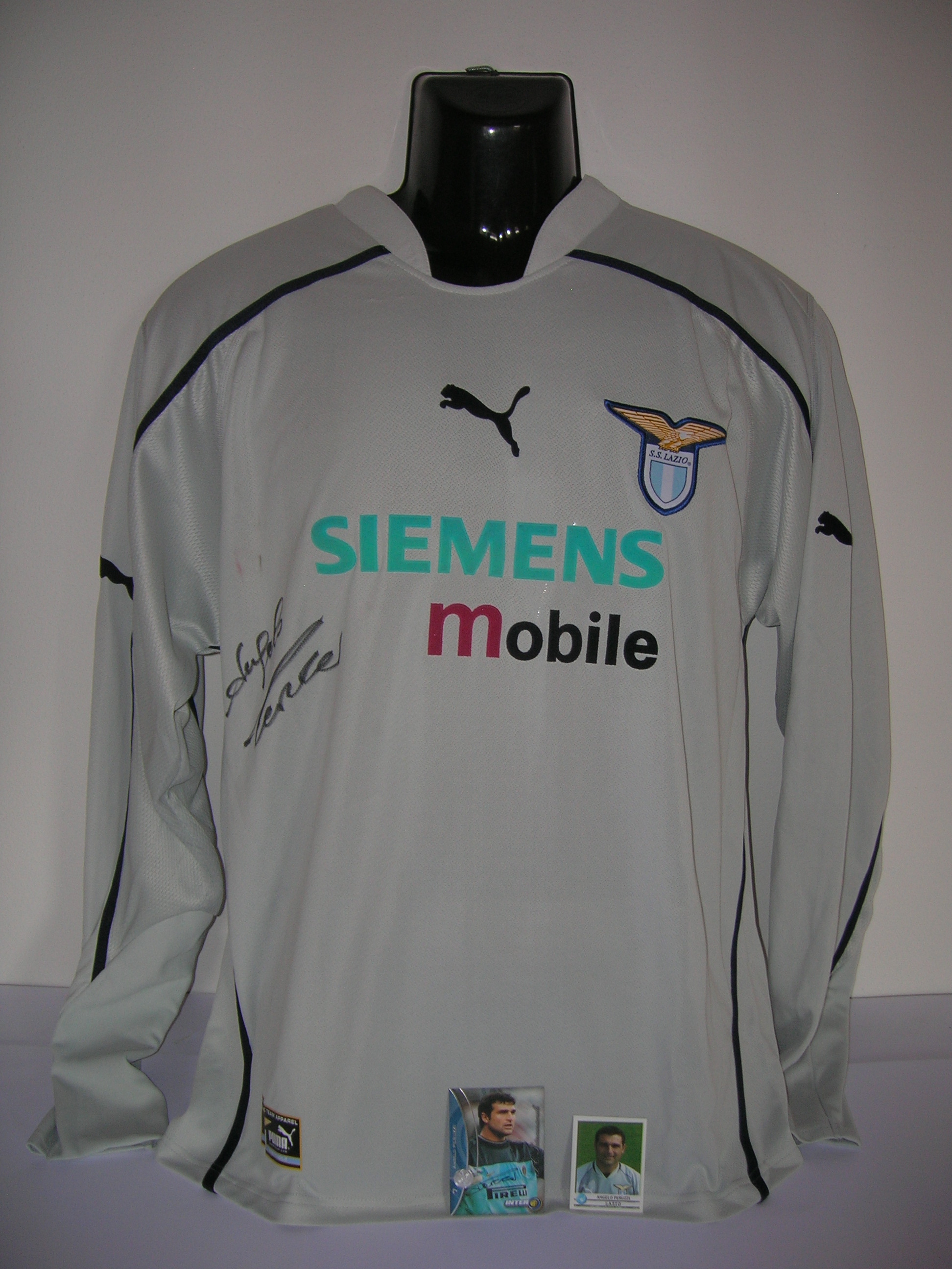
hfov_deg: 41.8
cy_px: 634
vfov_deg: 54.0
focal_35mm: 34
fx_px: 1247
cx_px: 476
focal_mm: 5.7
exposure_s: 1/60.1
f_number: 2.9
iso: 50
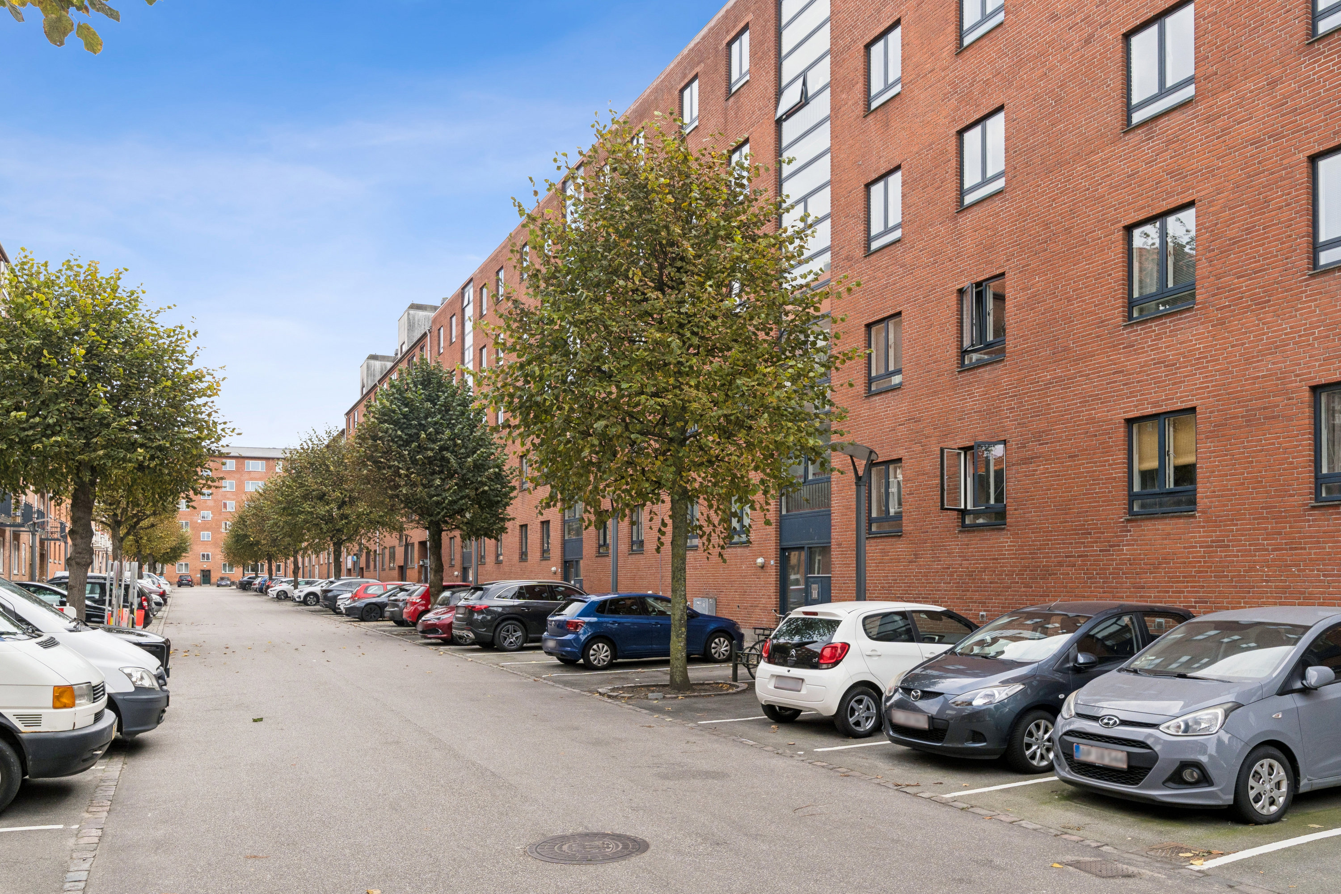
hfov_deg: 67.4
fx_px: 1006
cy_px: 447
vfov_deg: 47.9
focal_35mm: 27
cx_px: 670
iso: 400
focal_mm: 18
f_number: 7.1
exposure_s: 1/320
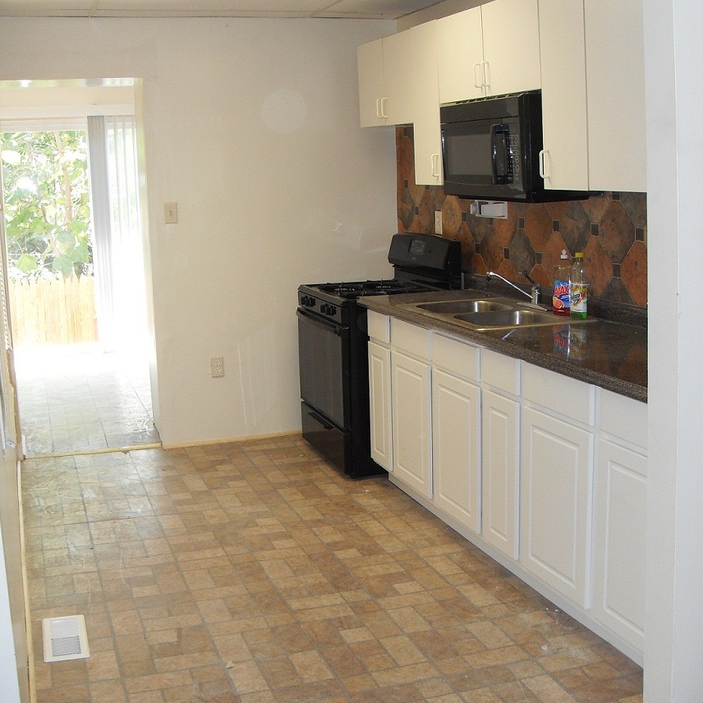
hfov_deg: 40.9
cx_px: 352
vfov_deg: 40.7
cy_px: 278
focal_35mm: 41
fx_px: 942
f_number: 2.8
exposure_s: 1/45
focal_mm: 6.3
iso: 100
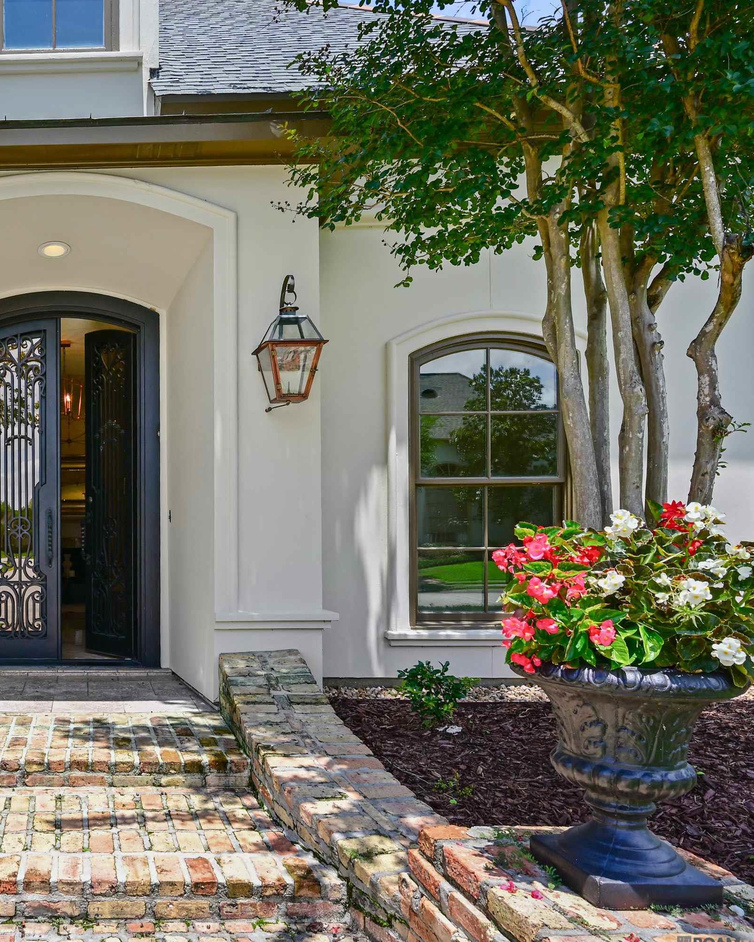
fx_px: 725
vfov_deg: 66.0
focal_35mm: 26
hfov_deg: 47.9
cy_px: 467
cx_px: 44
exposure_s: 1/200
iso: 200
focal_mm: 18
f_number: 10
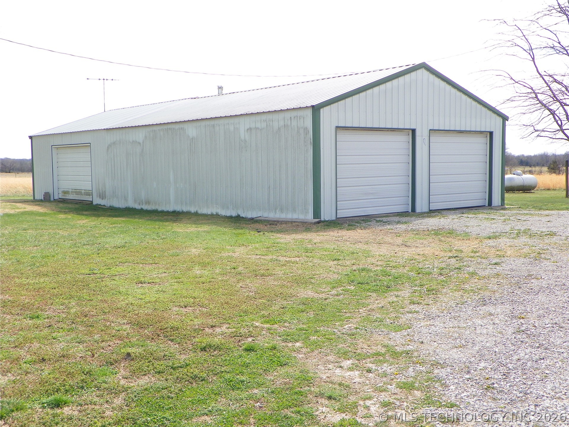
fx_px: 707
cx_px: 284
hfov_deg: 43.9
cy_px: 214
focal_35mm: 43
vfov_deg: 33.6
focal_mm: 7.6
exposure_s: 1/250
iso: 64
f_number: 4
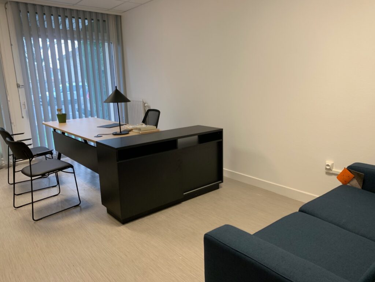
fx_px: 282
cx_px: 188
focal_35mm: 26
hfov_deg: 67.3
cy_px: 141
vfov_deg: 53.1
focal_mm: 4.25
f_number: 1.8
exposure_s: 1/50
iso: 80
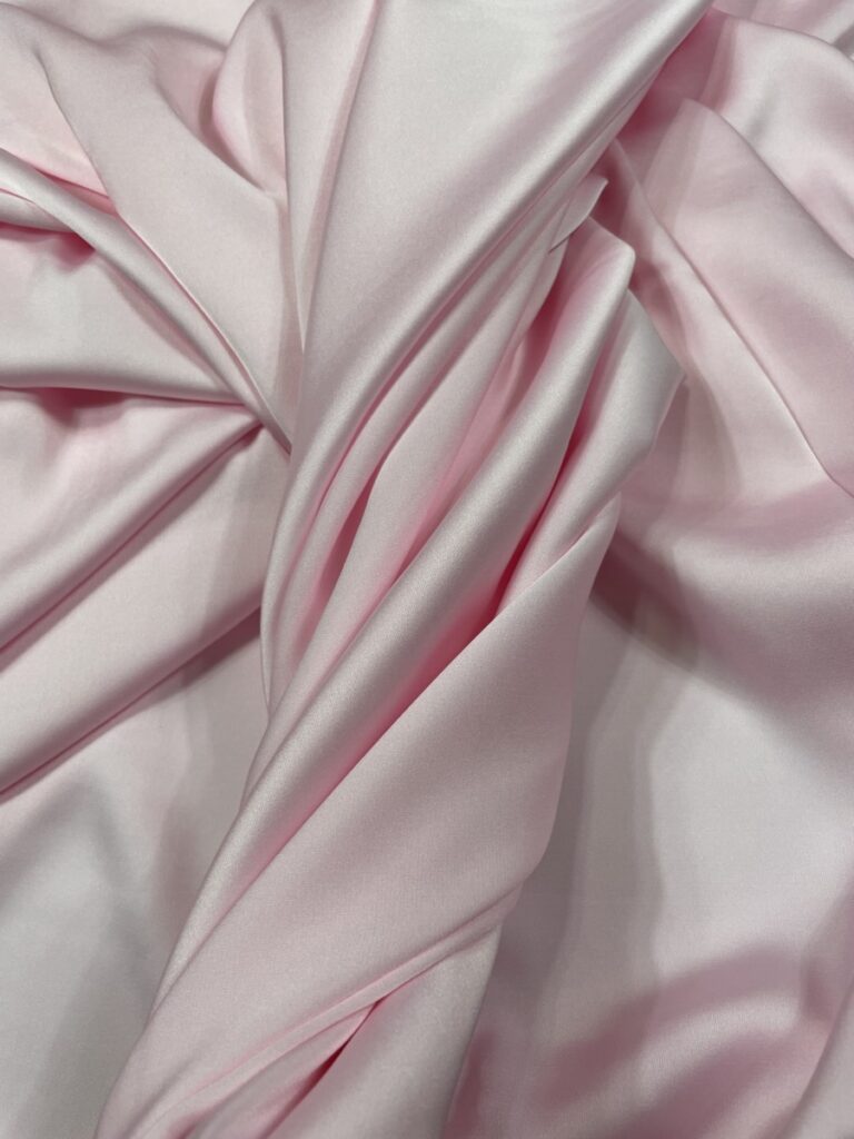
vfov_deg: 67.3
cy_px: 570
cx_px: 427
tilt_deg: -68.1
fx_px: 855
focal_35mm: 26
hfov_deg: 53.1
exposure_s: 1/120
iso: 32
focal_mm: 4.2
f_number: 1.6
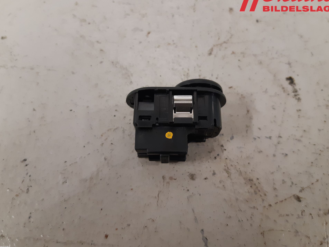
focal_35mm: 28
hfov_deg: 63.4
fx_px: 266
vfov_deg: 49.7
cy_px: 115
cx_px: 169
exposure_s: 1/50
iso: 200
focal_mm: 3.93
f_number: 1.7
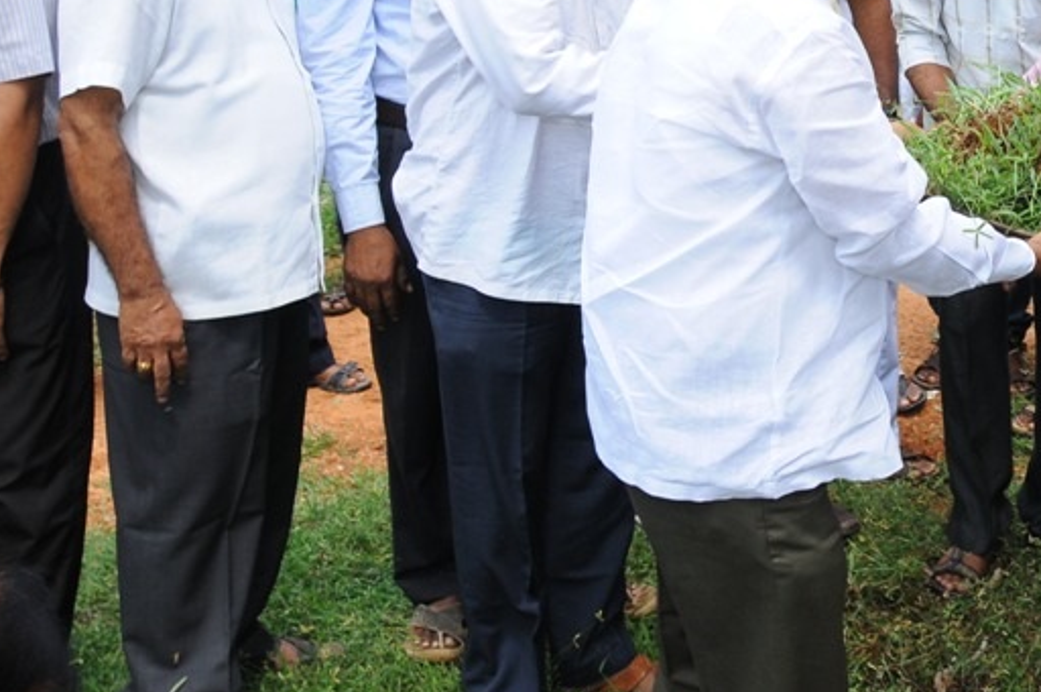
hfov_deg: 34.1
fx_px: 1560
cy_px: 8
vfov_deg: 24.0
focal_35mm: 54
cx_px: 1008
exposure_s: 1/100
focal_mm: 18
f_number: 9
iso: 320
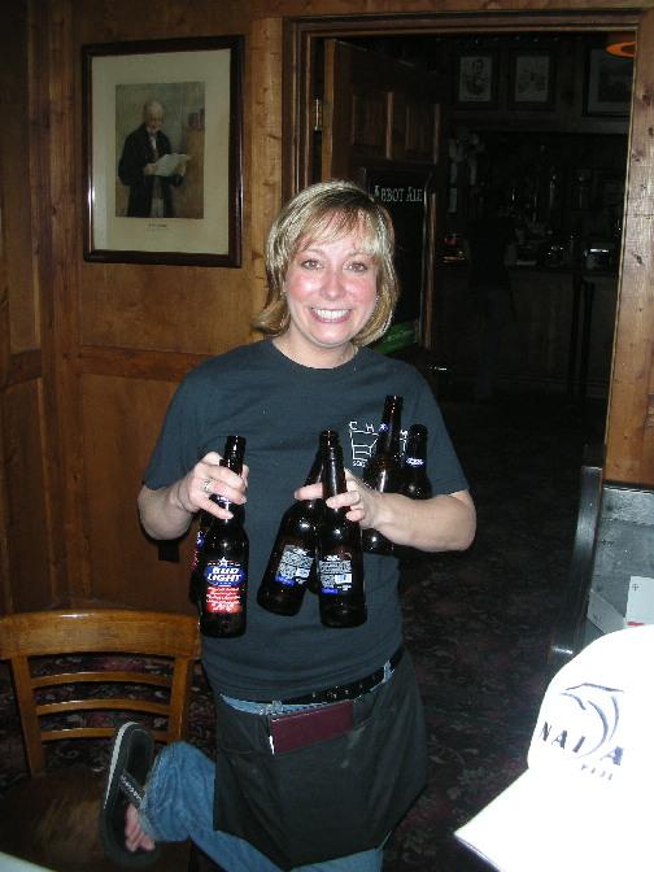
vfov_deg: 52.6
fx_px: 882
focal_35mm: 35
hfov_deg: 40.7
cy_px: 436
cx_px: 327
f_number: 2.8
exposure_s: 1/60
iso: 110
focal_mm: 5.8
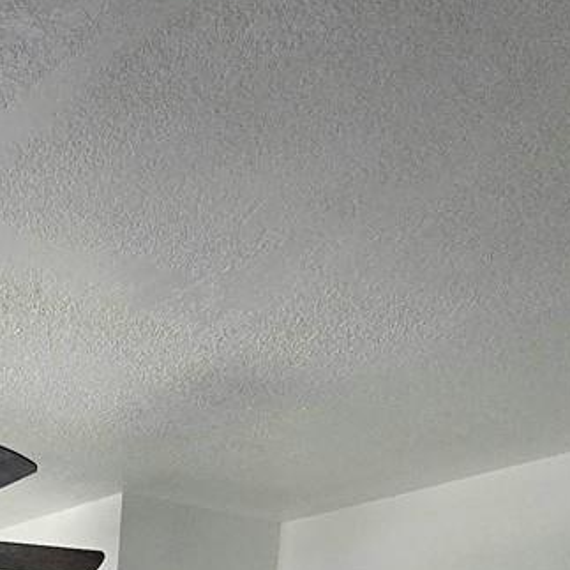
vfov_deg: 22.2
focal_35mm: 57
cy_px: 946
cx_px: -14
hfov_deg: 28.1
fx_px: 1062
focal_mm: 2.2
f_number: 2.2
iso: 320
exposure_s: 1/60.2
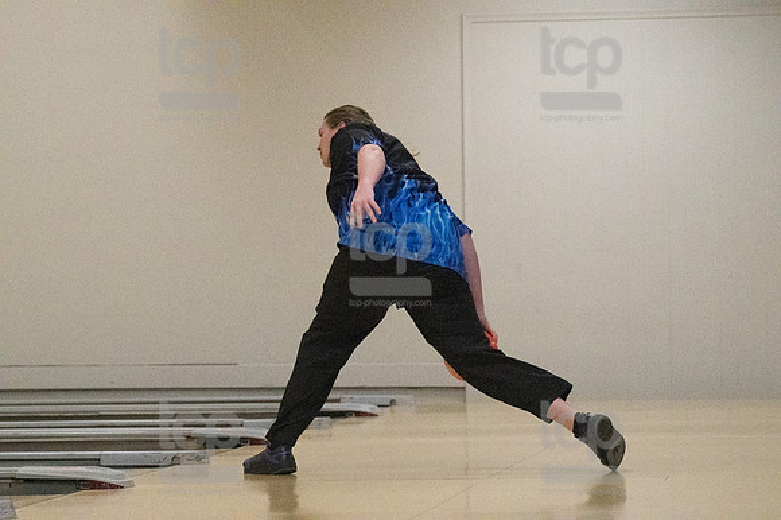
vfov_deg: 8.3
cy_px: 260
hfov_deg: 12.5
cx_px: 390
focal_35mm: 165
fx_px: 3577
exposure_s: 1/1250
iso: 10000
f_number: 4
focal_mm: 110
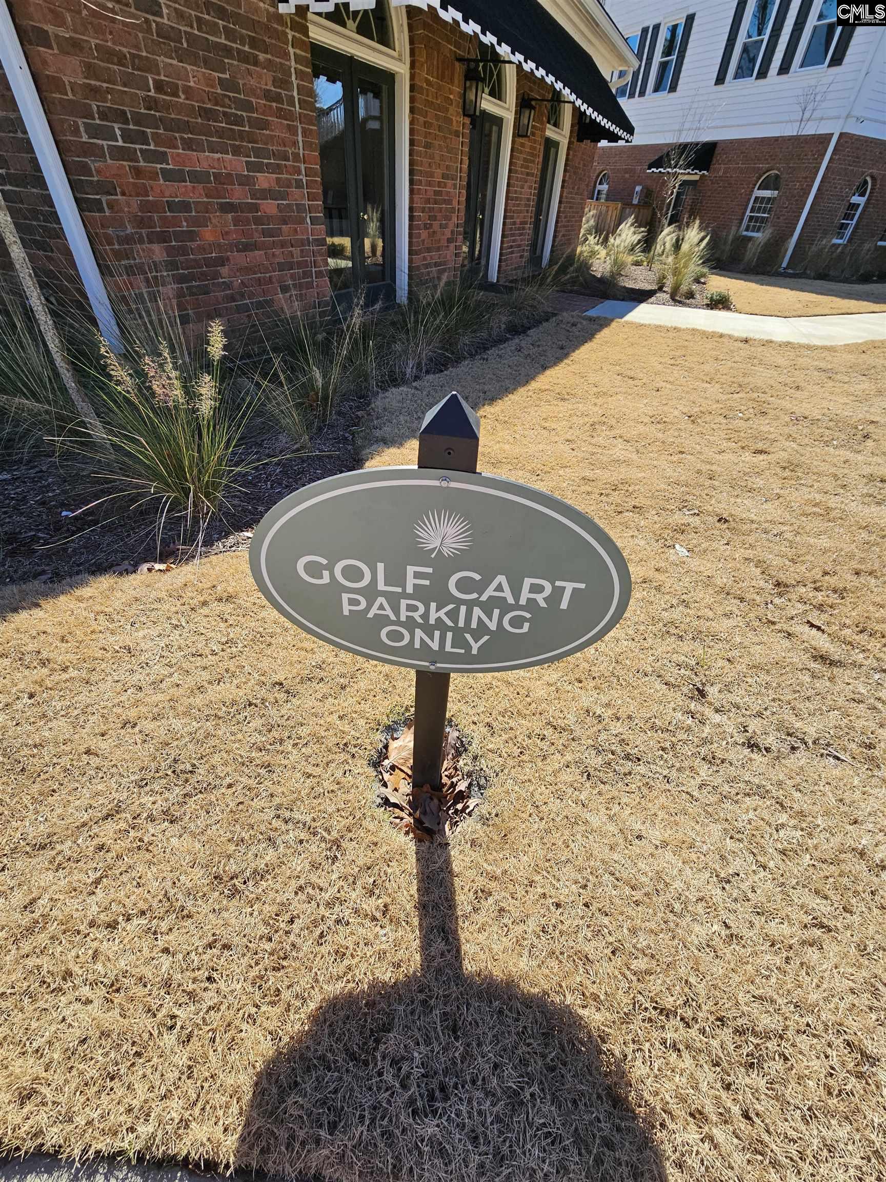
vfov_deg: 106.2
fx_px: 444
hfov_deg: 89.9
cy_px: 591
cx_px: 443
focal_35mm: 13
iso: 50
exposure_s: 1/1343
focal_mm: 2.2
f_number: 2.2
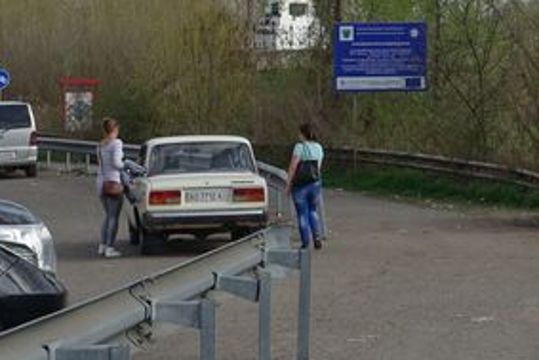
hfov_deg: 18.8
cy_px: 164
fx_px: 1543
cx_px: 630
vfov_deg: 13.3
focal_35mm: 103
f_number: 5.6
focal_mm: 13.34
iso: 125
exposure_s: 1/400
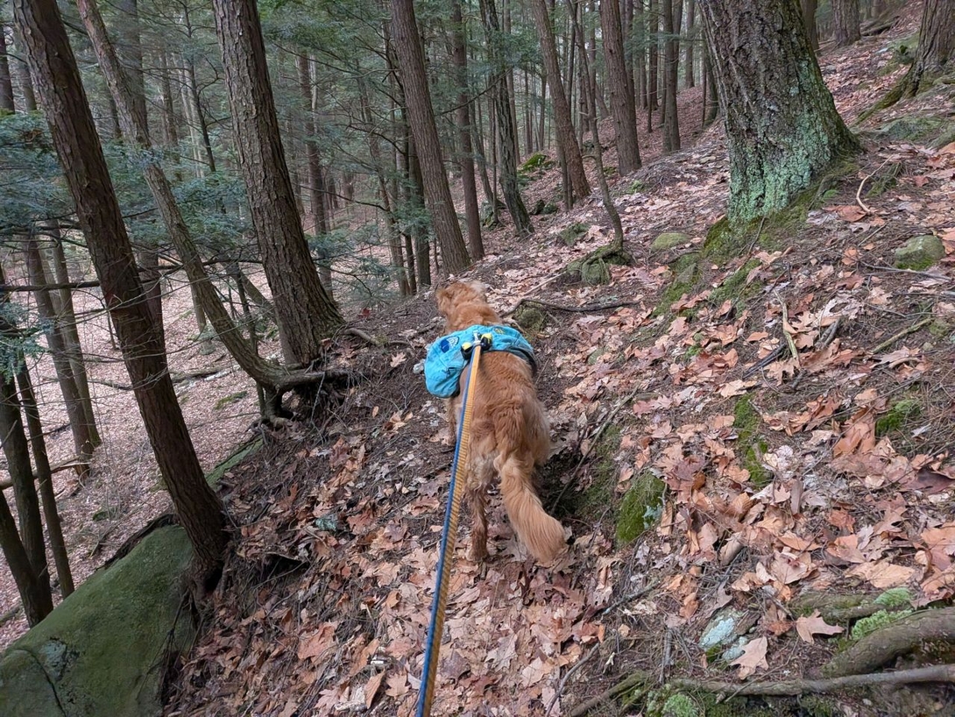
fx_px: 662
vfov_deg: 56.8
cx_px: 478
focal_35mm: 24
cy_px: 358
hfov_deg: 71.6
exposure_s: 1/1232
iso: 1640
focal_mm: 4.53
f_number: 1.7
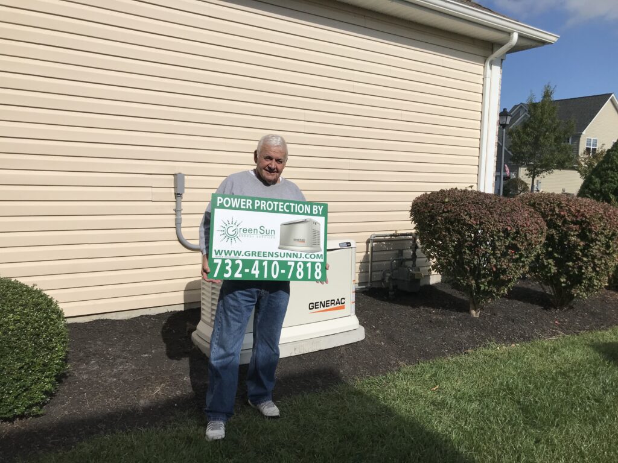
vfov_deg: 49.7
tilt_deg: -6.6
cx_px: 309
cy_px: 232
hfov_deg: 63.4
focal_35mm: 28
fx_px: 500
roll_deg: -2.2
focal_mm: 3.99
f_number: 1.8
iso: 20
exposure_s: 1/5988
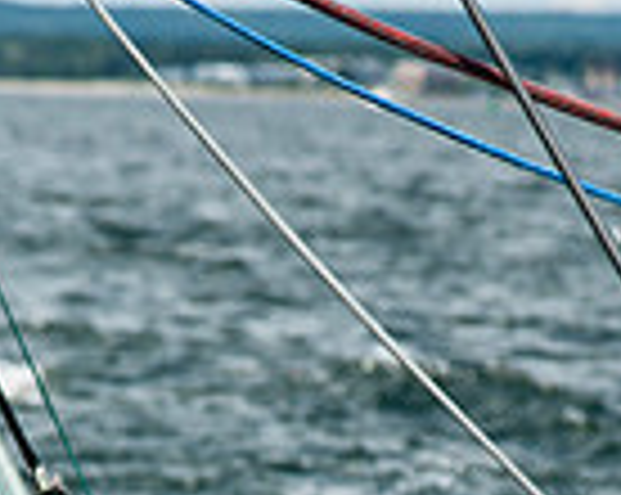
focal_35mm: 473
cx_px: 351
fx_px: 8681
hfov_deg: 4.1
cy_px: 842
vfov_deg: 3.3
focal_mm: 120
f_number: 5
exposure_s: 1/2500
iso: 250
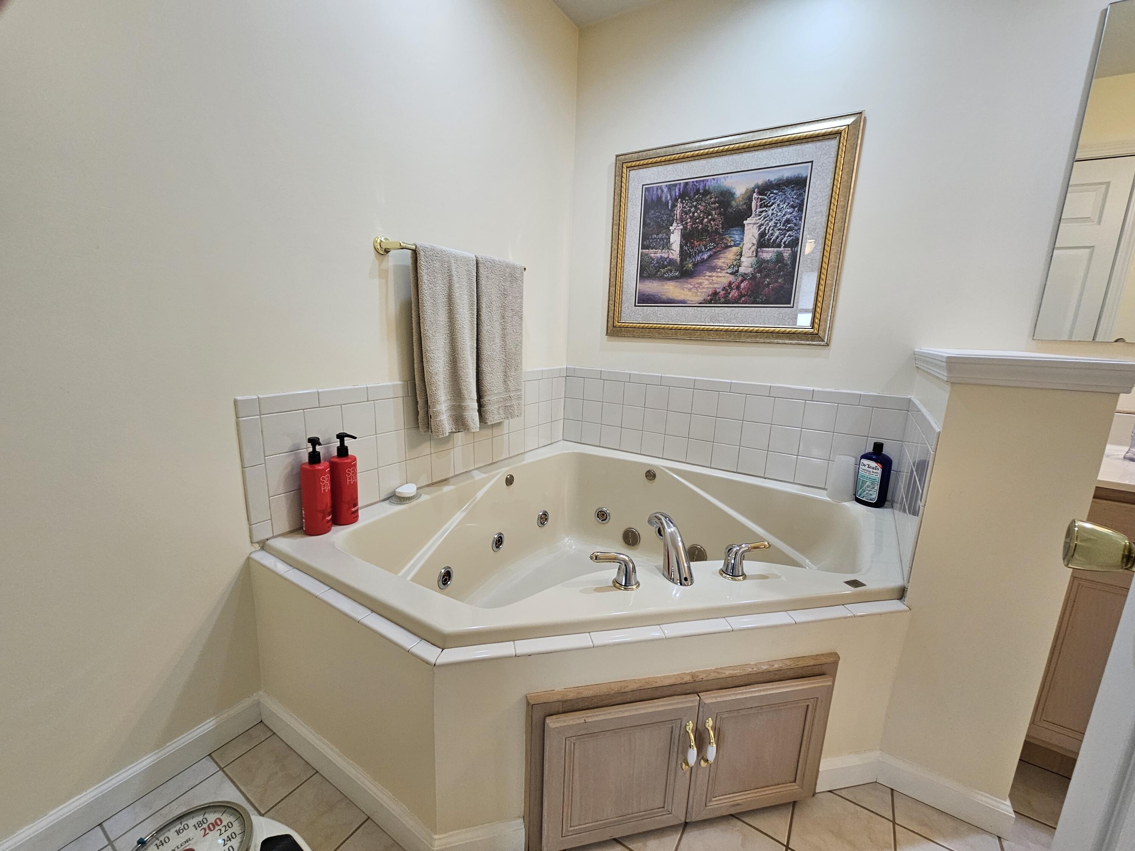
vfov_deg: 89.9
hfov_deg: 106.2
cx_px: 568
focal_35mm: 13
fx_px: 426
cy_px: 426
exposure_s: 1/60
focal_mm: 2.2
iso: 80
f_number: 2.2
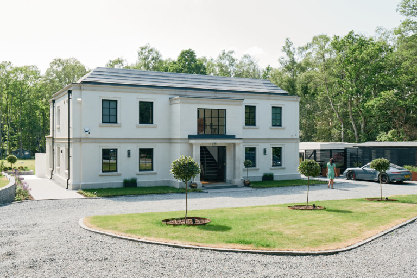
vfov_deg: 36.9
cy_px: 139
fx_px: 417
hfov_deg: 53.1
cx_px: 208
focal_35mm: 36
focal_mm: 24.2
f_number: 11
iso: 160
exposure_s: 1/40
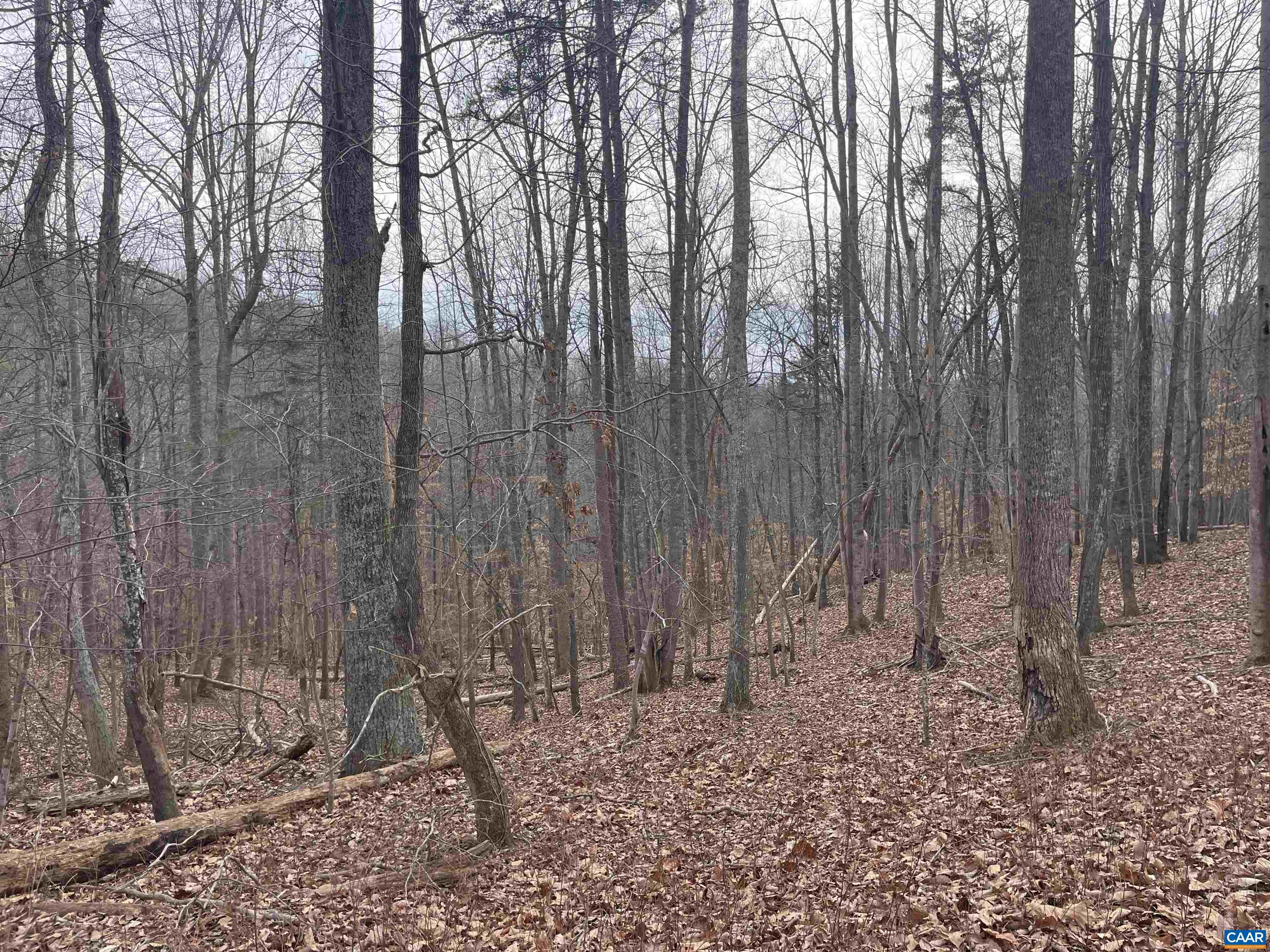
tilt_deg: -3.8
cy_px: 476
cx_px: 635
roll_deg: +1.8
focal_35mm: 26
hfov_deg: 67.3
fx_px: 954
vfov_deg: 53.1
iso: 32
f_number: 1.6
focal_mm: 4.2
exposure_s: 1/868
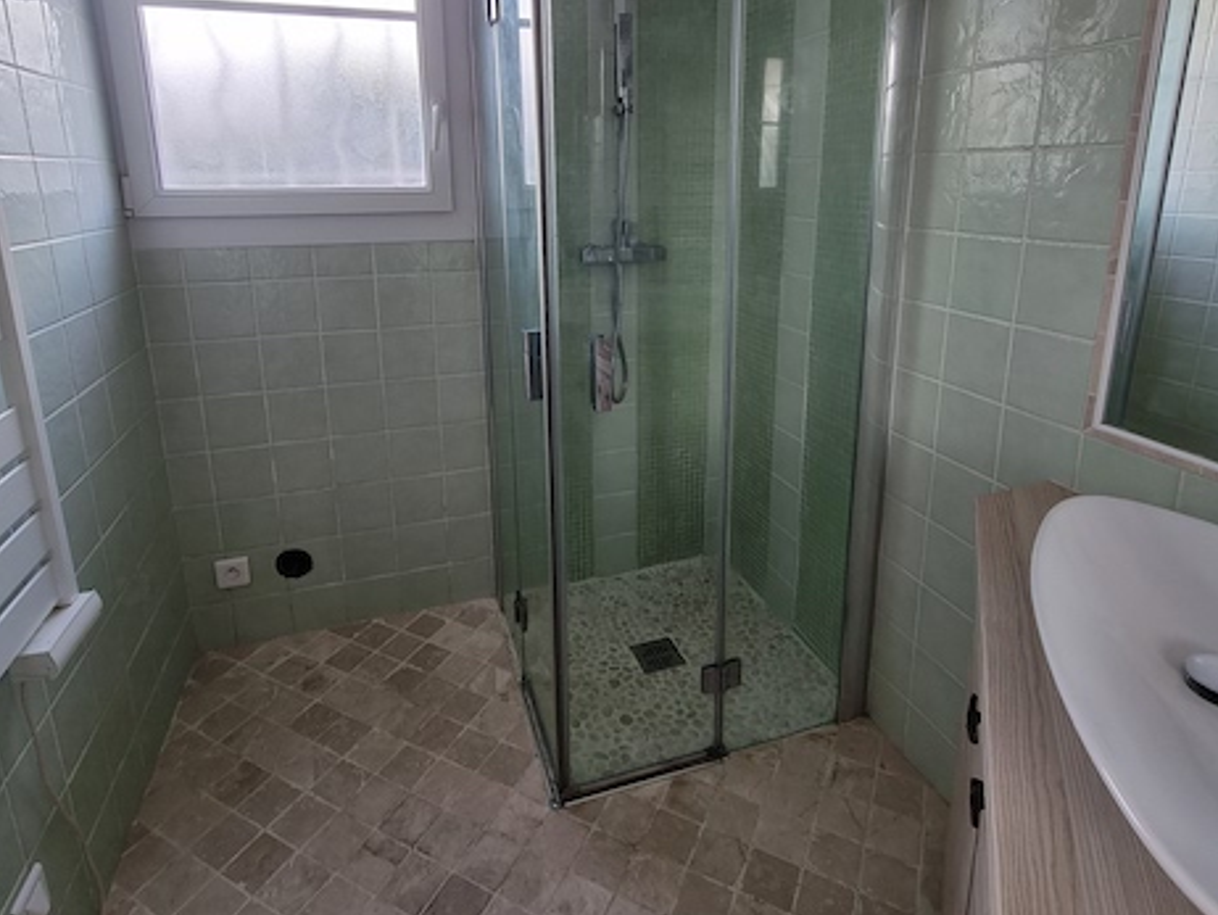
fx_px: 634
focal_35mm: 18
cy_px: 332
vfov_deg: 70.3
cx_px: 630
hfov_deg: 87.7
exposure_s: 1/50
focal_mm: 2.2
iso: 50
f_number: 2.2
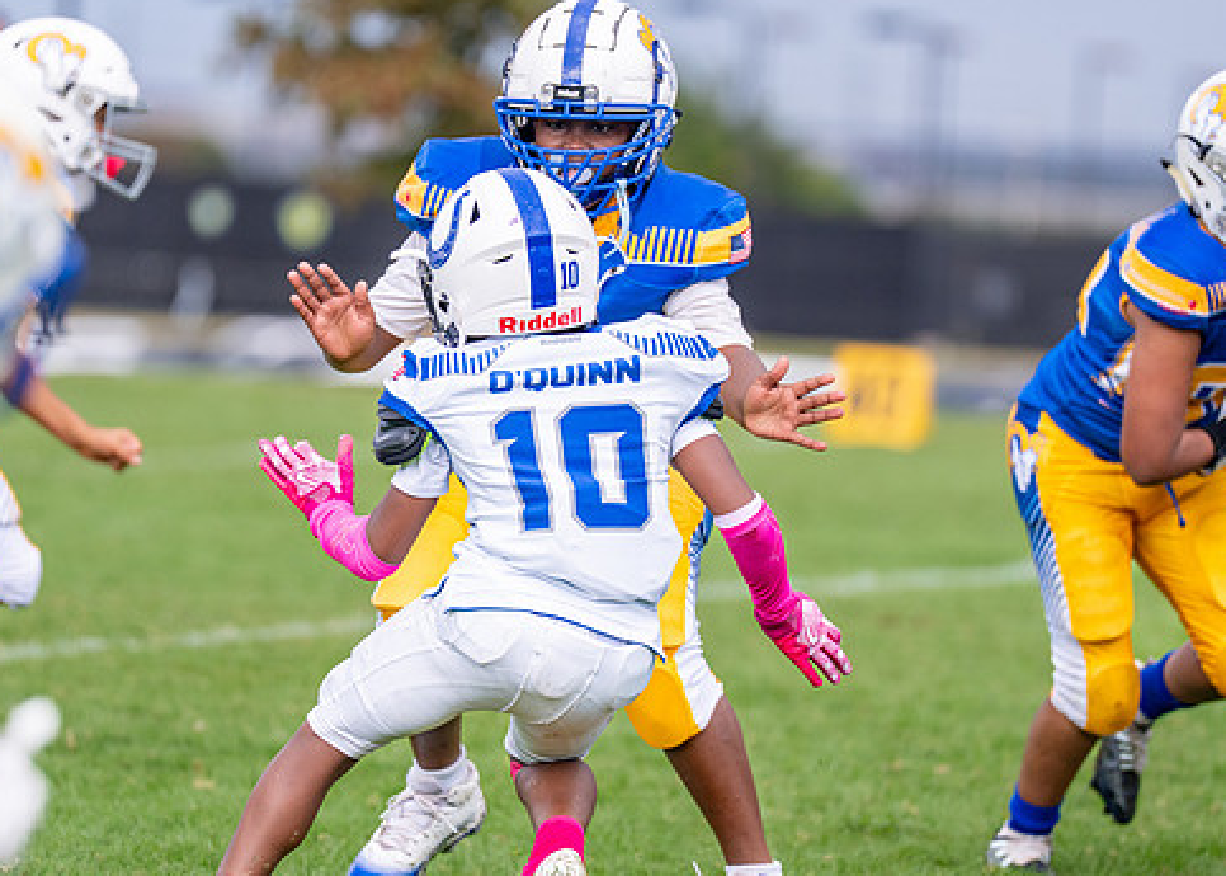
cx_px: 608
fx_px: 12779
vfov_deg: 3.9
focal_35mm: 367
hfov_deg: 5.5
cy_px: 420
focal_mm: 200
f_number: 2.8
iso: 250
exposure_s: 1/2000
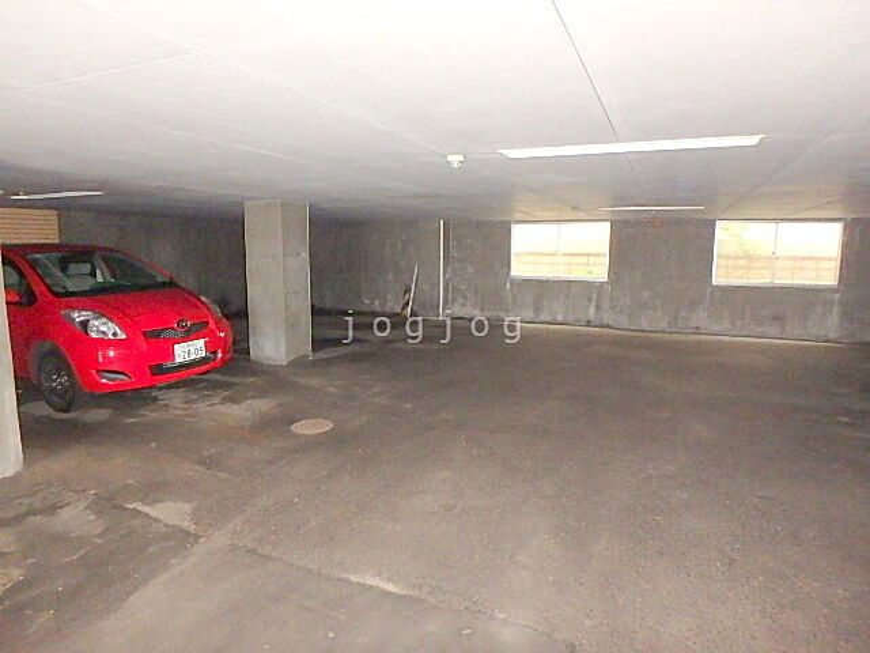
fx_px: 528
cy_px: 326
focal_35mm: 21
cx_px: 435
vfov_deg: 63.4
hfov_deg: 79.0
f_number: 3.5
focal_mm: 3.7
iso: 1250
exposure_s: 1/30
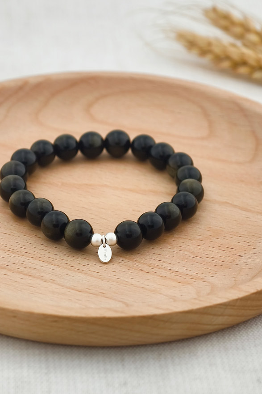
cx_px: 104
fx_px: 1299
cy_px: 188
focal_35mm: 119
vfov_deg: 17.2
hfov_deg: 11.5
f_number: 2.67
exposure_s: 1/400
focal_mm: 22.48
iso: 200
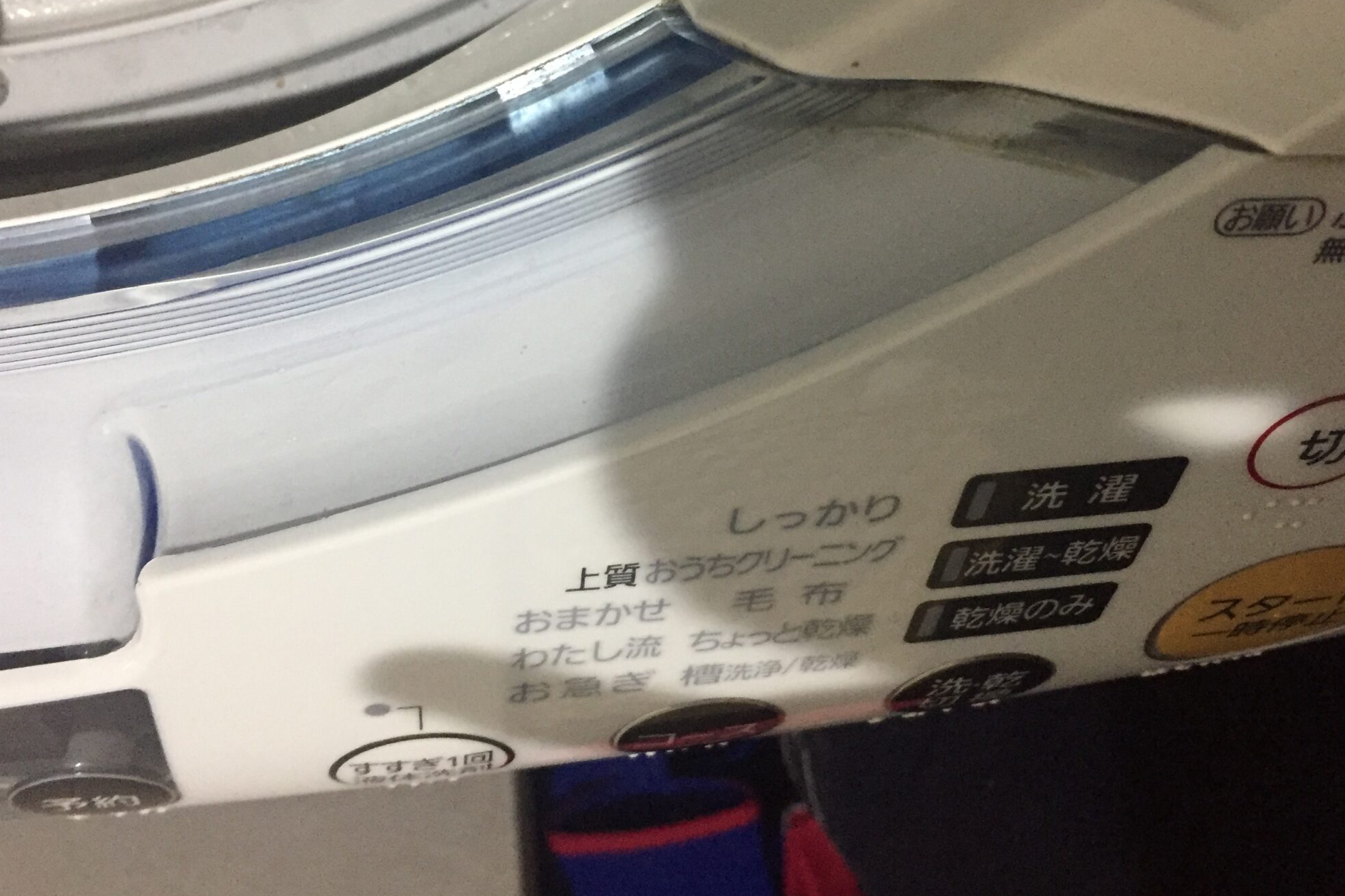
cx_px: 698
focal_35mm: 39
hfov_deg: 49.5
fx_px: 1457
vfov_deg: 33.7
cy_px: 253
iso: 250
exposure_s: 1/33
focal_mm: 4.15
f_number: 2.2
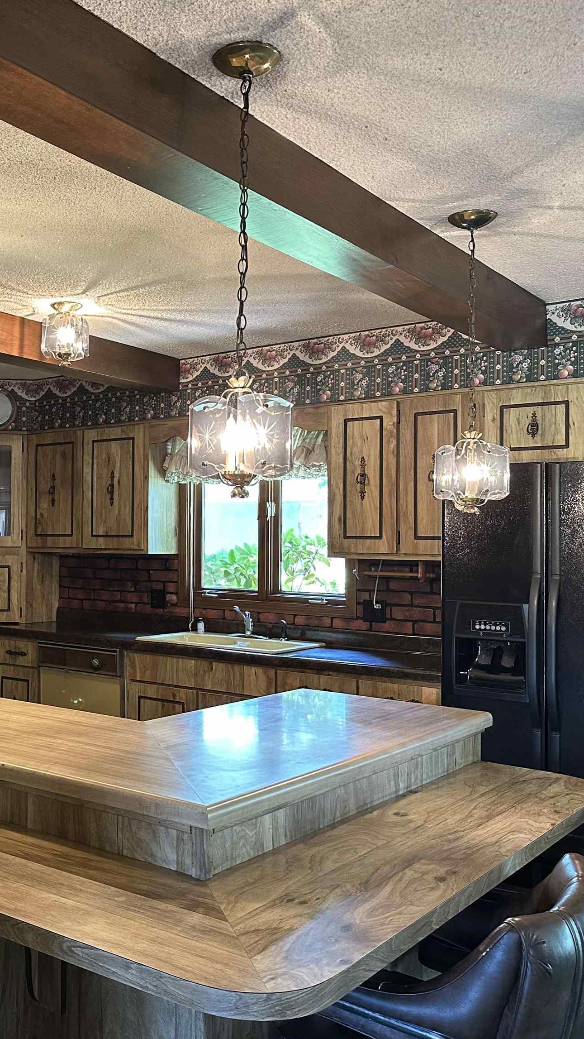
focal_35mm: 35
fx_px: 963
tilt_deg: +1.0
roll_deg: -0.9
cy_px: 520
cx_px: 63
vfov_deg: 56.6
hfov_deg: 32.1
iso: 320
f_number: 1.78
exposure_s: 1/60
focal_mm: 6.86
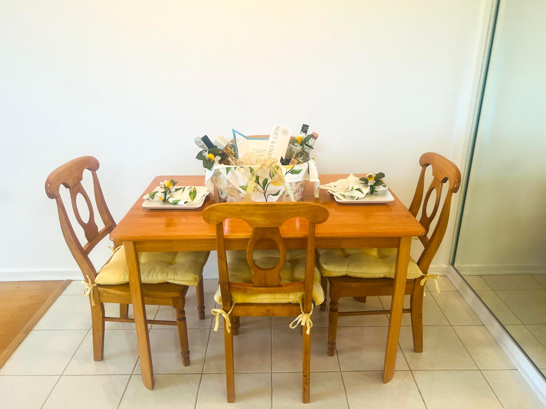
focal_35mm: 26
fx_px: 410
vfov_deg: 53.1
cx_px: 273
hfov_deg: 67.3
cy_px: 204
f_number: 1.5
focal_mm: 5.7
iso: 125
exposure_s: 1/120
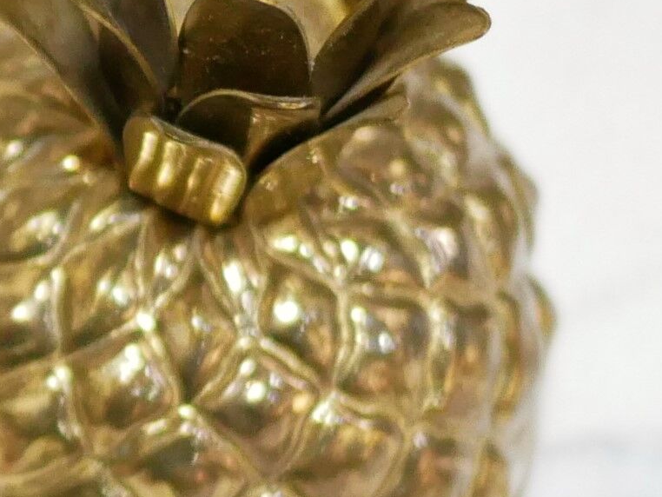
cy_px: 262
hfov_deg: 8.0
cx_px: -507
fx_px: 4610
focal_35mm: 241
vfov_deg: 6.2
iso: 1000
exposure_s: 1/60
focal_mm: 20
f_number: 1.7
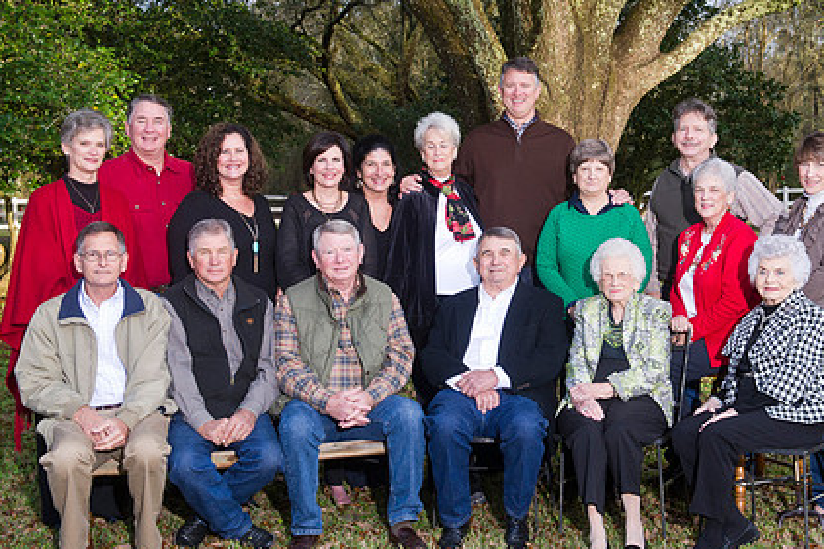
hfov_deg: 30.4
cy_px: 232
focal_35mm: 66
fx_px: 1510
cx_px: 508
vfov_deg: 20.6
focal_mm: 48
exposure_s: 1/200
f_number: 8
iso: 1000
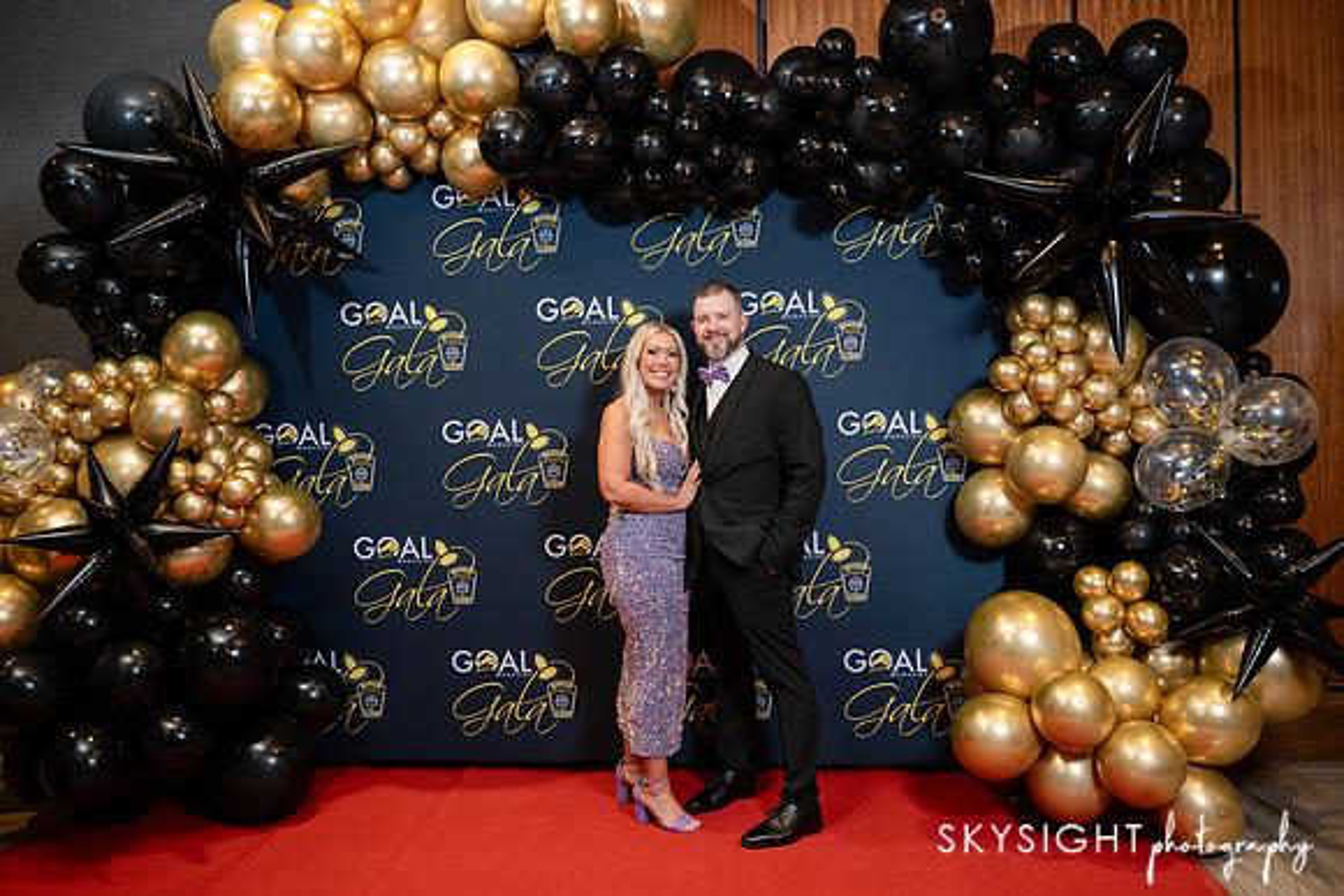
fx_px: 1083
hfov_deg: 63.6
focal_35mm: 29
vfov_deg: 45.0
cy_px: 448
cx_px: 672
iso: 1000
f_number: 2.8
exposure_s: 1/200
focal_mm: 28
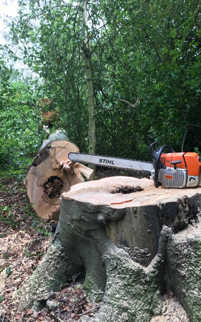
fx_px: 263
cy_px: 161
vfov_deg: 62.9
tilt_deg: -14.7
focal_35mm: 30
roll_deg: +1.2
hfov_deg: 41.7
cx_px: 118
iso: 25
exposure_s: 1/50
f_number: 1.8
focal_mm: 3.99
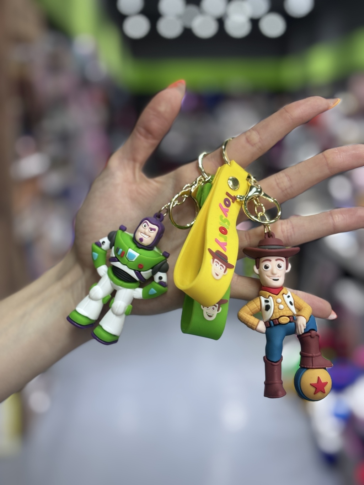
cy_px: 242
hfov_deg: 28.0
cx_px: 182
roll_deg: +0.2
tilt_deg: -9.9
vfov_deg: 36.8
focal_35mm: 52
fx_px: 729
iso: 64
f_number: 1.6
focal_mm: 5.96
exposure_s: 1/50
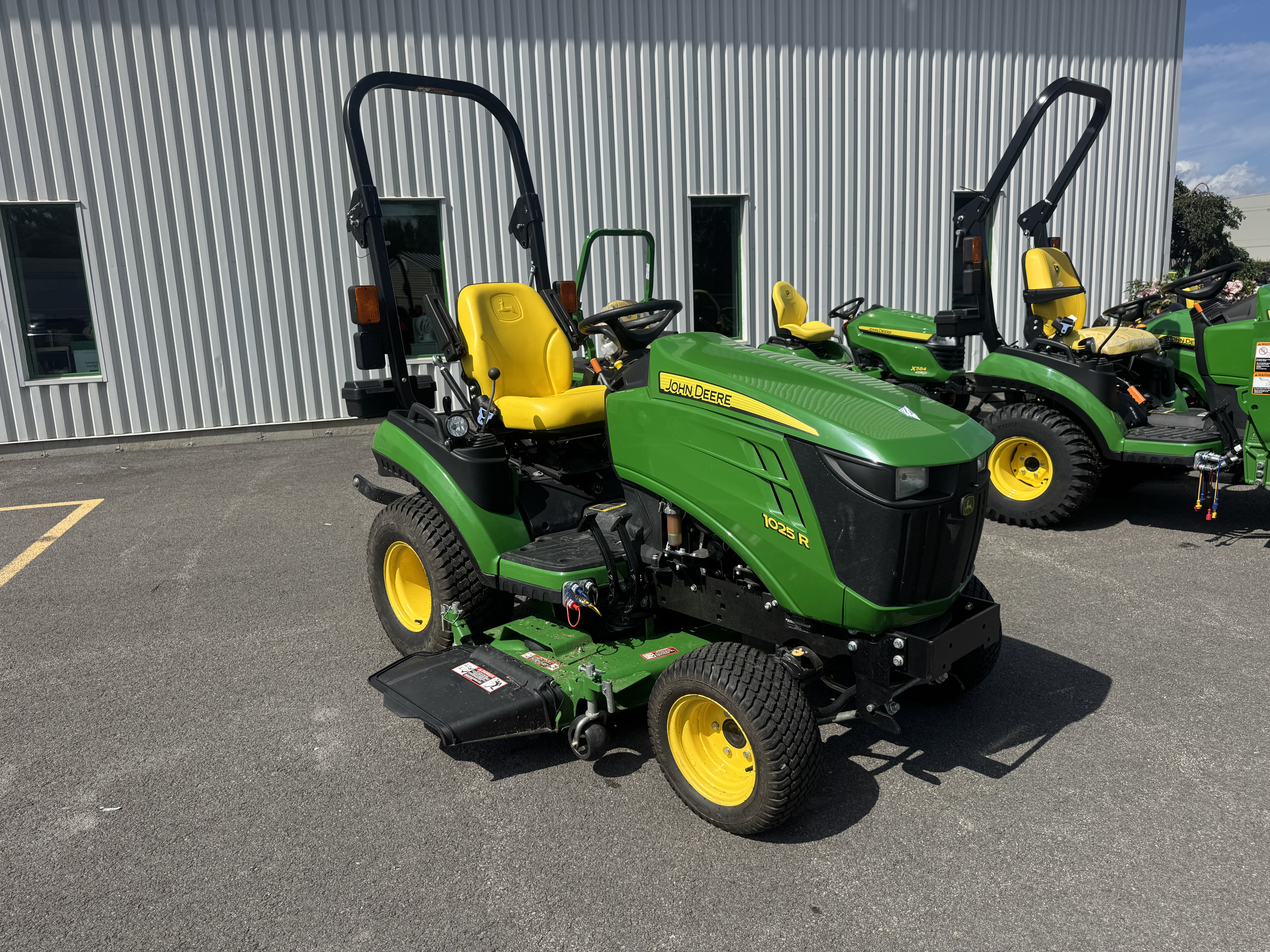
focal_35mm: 24
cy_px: 476
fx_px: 881
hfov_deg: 71.6
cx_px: 635
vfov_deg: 56.8
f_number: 1.78
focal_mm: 6.76
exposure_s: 1/6410
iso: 80
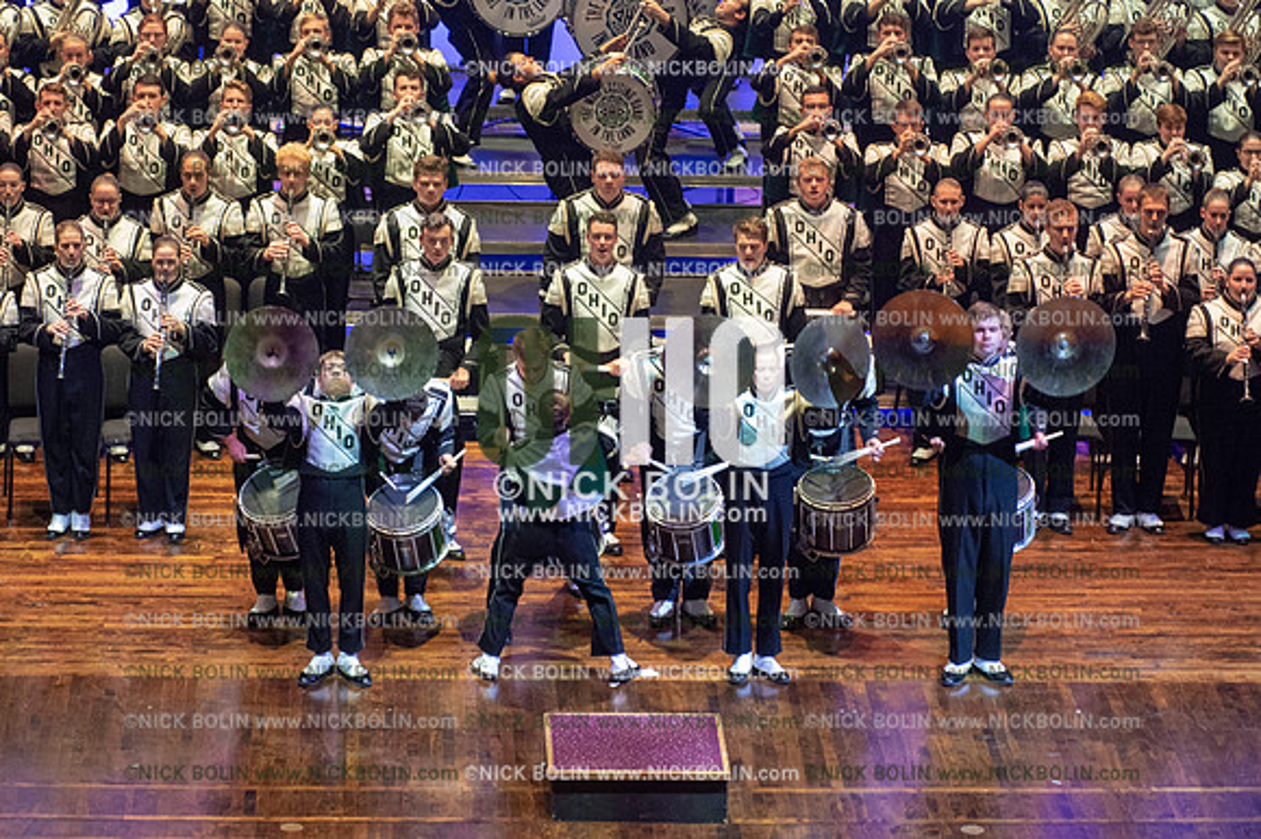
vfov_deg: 9.8
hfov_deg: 14.7
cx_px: 630
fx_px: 4901
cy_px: 420
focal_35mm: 140
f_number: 5.6
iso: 8000
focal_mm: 140
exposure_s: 1/60
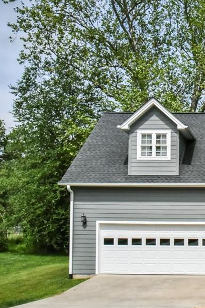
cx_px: 238
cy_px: 157
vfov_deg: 40.3
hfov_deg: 25.1
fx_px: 419
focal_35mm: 49
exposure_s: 1/1600
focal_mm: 28
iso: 4000
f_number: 22
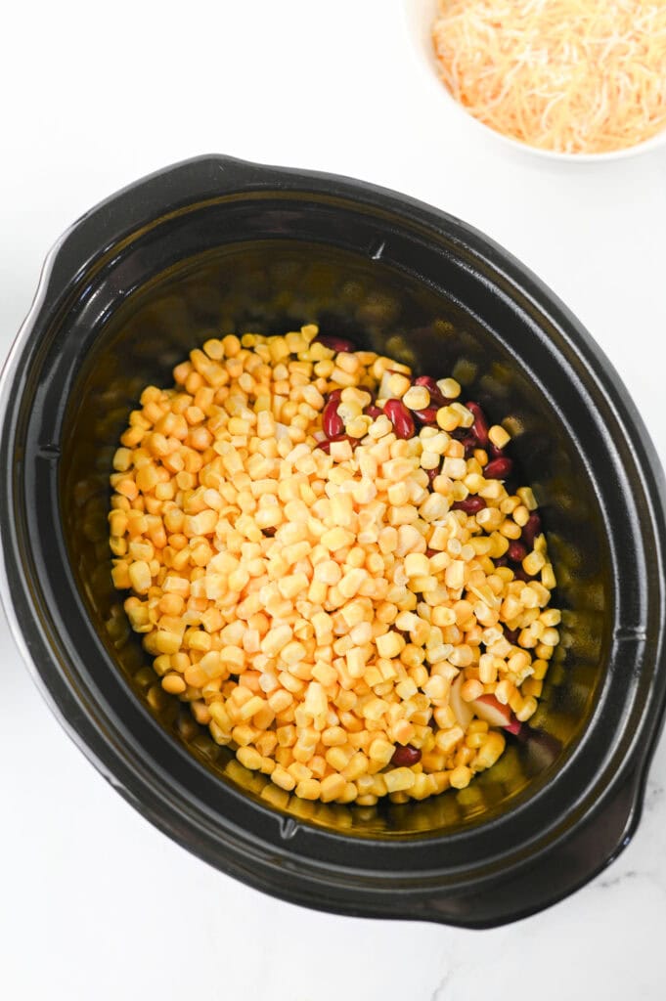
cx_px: 333
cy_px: 500
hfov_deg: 26.9
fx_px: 1390
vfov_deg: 39.6
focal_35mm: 50
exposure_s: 1/100
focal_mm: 50
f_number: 4
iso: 450
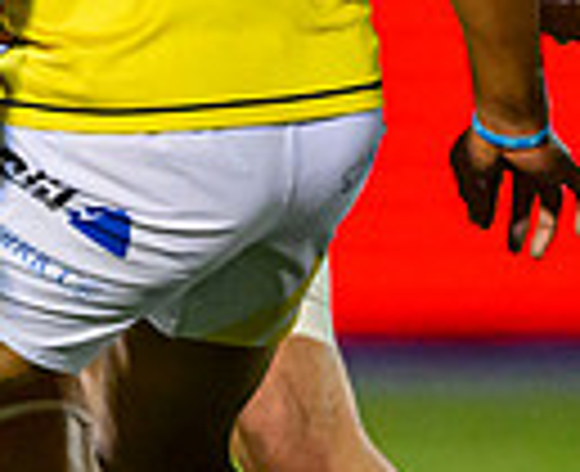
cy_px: 281
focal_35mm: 2716
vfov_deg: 0.6
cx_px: -384
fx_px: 46941
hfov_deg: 0.7
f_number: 2.8
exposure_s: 1/1600
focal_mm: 400
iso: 8000
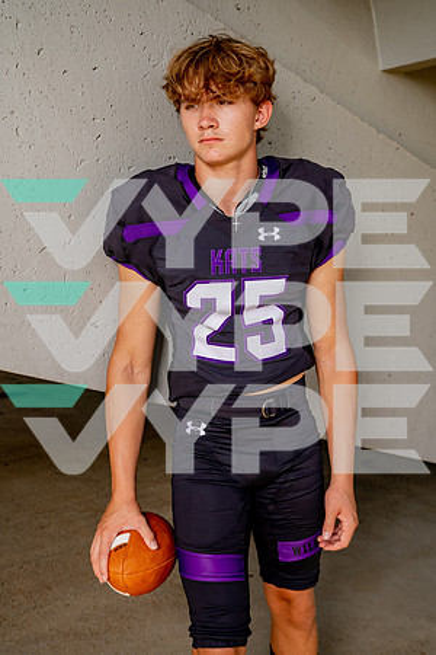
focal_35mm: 38
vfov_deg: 50.7
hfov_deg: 35.1
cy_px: 328
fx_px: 690
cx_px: 218
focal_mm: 38
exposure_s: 1/250
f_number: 5.6
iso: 100
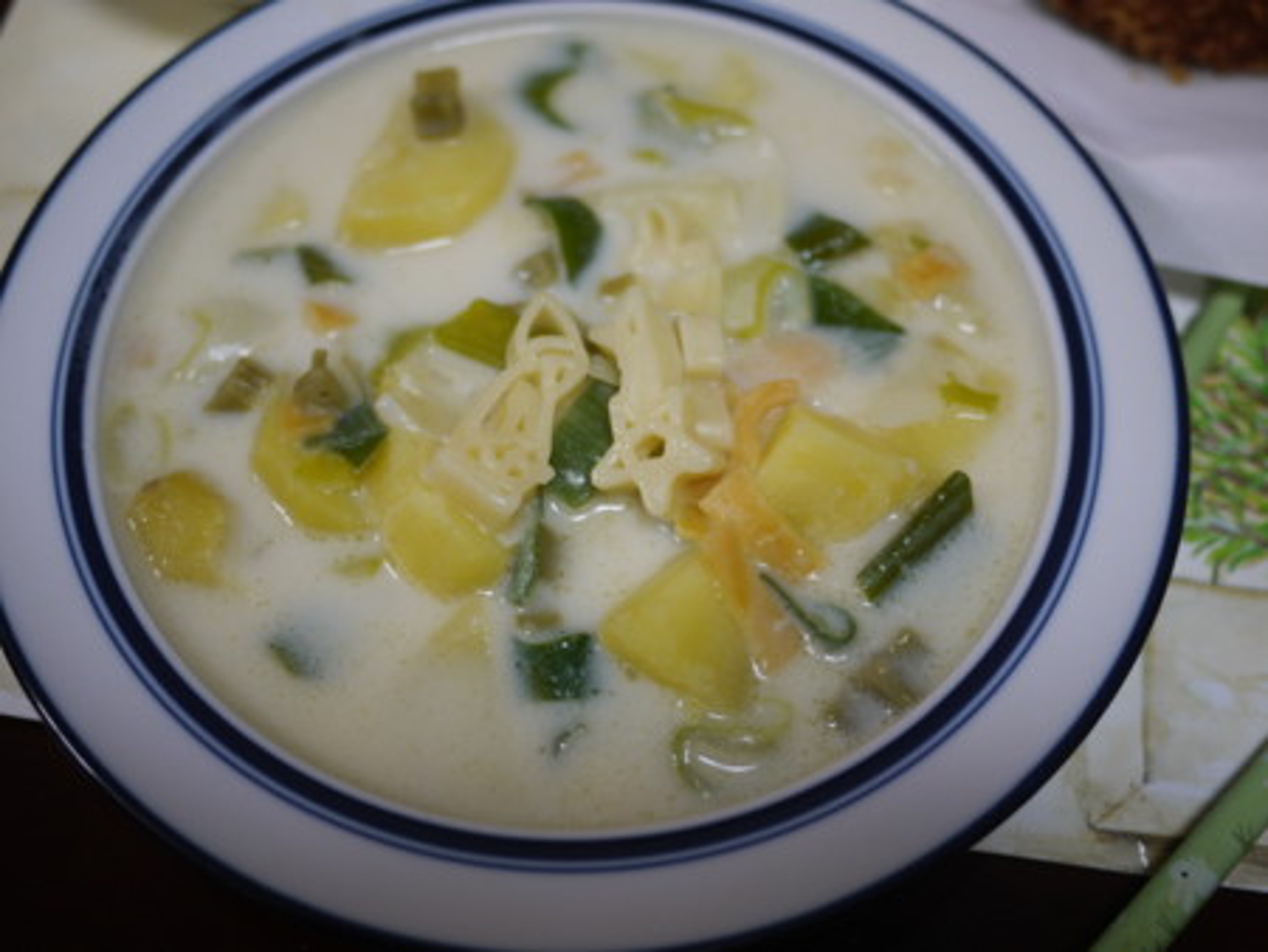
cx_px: 634
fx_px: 1466
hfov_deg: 46.8
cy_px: 476
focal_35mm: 40
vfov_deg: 36.0
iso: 100
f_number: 1.7
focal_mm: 20
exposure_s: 1/80
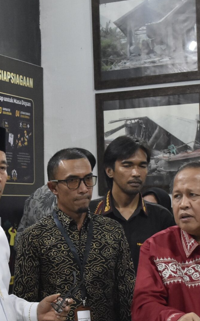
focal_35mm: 96
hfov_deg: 13.6
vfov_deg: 21.5
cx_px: 76
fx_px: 837
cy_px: 223
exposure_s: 1/60
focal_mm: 26
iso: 2000
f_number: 4
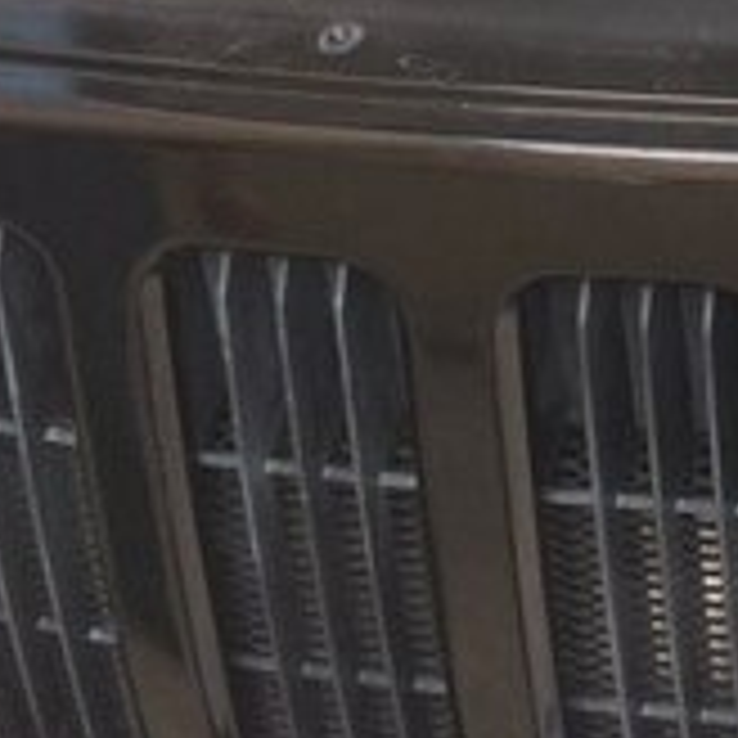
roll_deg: +3.0
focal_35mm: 103
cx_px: 1125
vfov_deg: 15.6
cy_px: -358
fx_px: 2484
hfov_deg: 15.5
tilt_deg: -31.2
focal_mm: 4.15
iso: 32
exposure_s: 1/100
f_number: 2.2
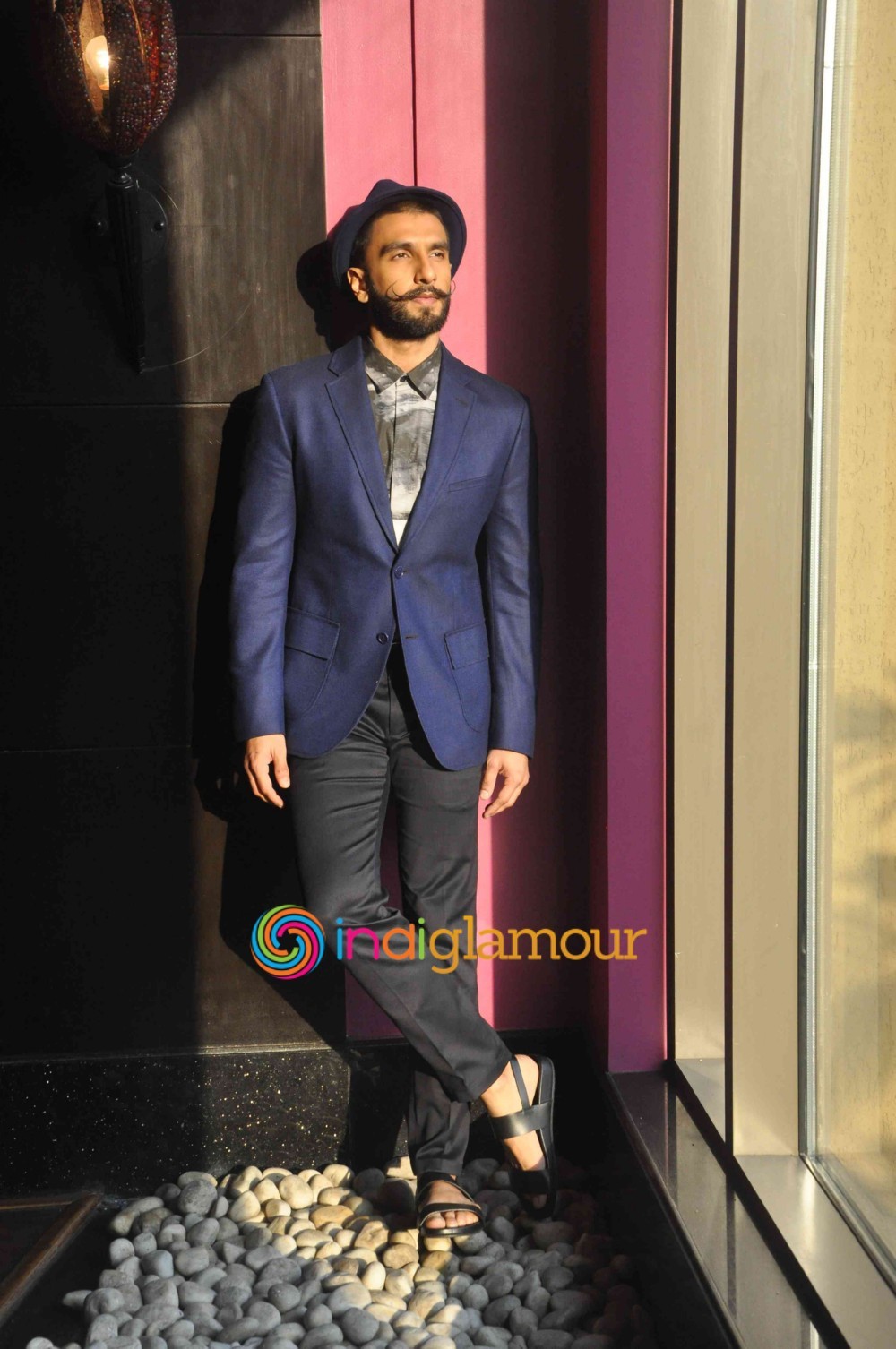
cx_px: 448
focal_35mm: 63
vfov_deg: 31.9
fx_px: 2358
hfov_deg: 21.5
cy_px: 674
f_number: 10
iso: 1000
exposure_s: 1/125
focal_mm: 42
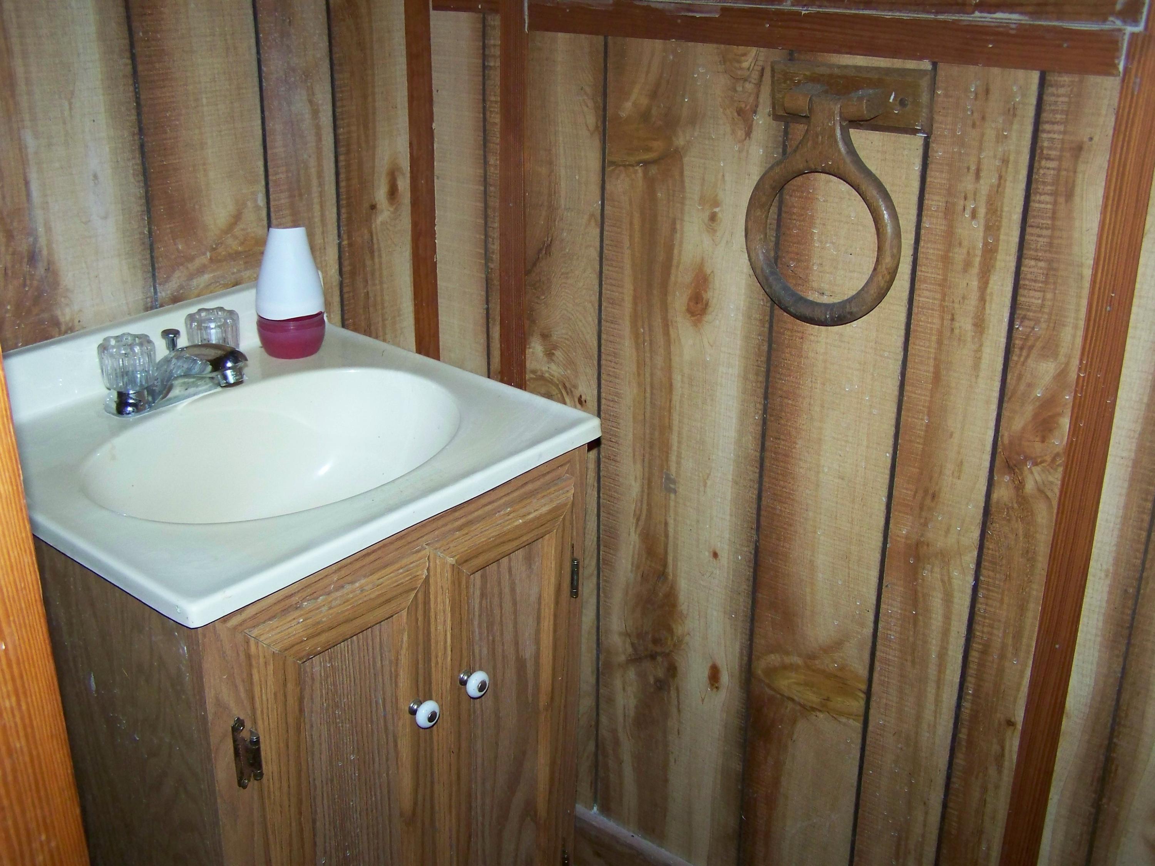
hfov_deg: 49.0
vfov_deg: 37.7
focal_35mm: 38
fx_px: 1268
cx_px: 578
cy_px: 433
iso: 200
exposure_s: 1/30
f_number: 2.8
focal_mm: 6.3
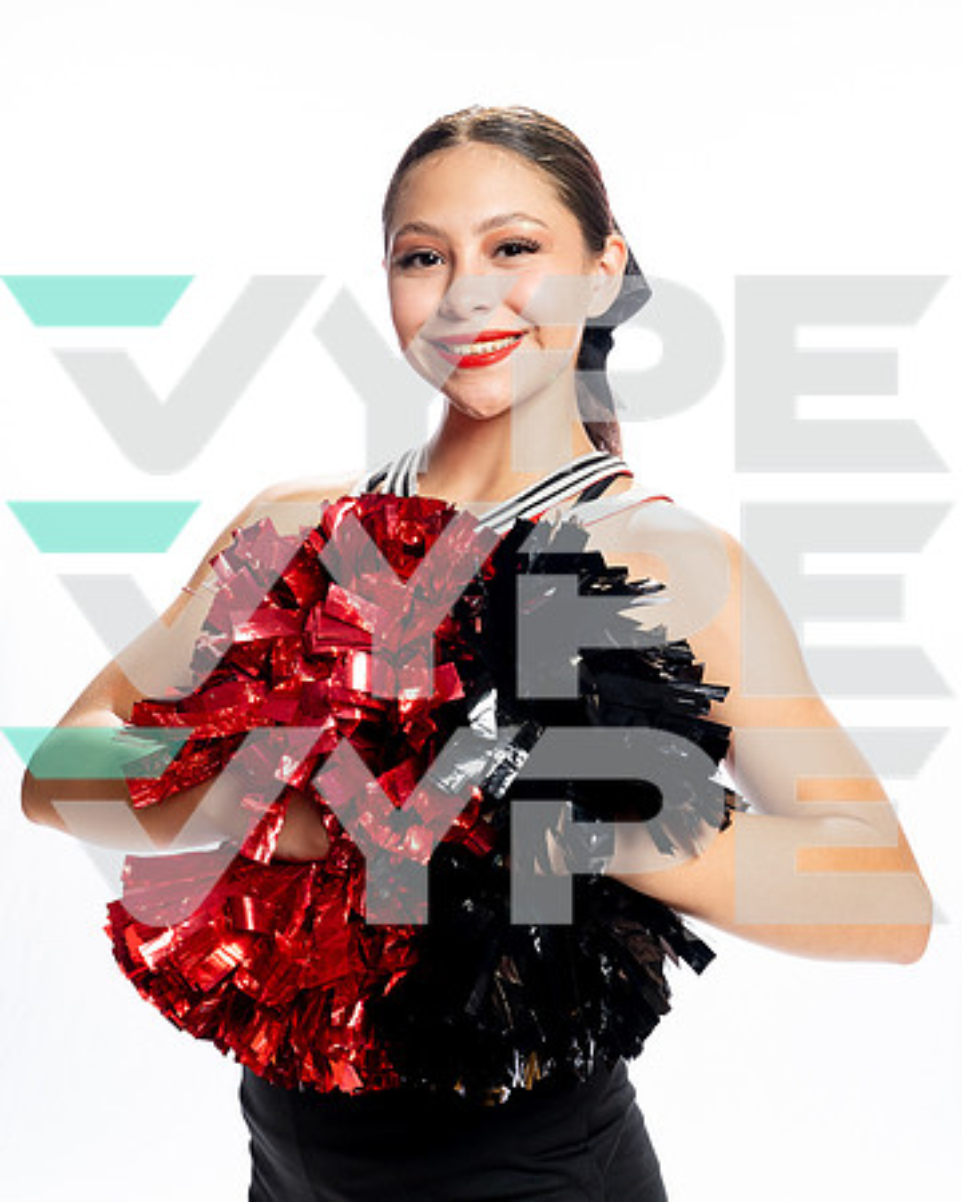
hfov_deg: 29.1
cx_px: 535
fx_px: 1854
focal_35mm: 52
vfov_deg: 35.9
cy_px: 601
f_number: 8
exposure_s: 1/250
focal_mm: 37
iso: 800
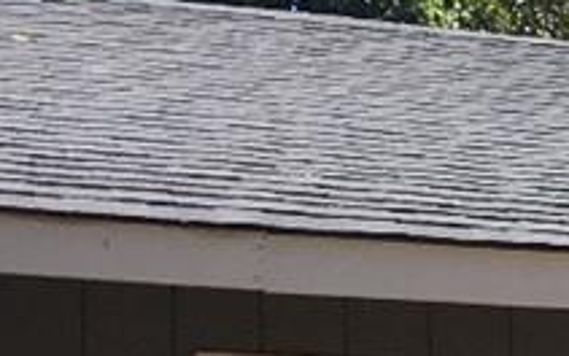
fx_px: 3381
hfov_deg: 8.4
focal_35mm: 218
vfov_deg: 5.9
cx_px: 1564
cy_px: 709
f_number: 2.2
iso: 25
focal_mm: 4.15
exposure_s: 1/503
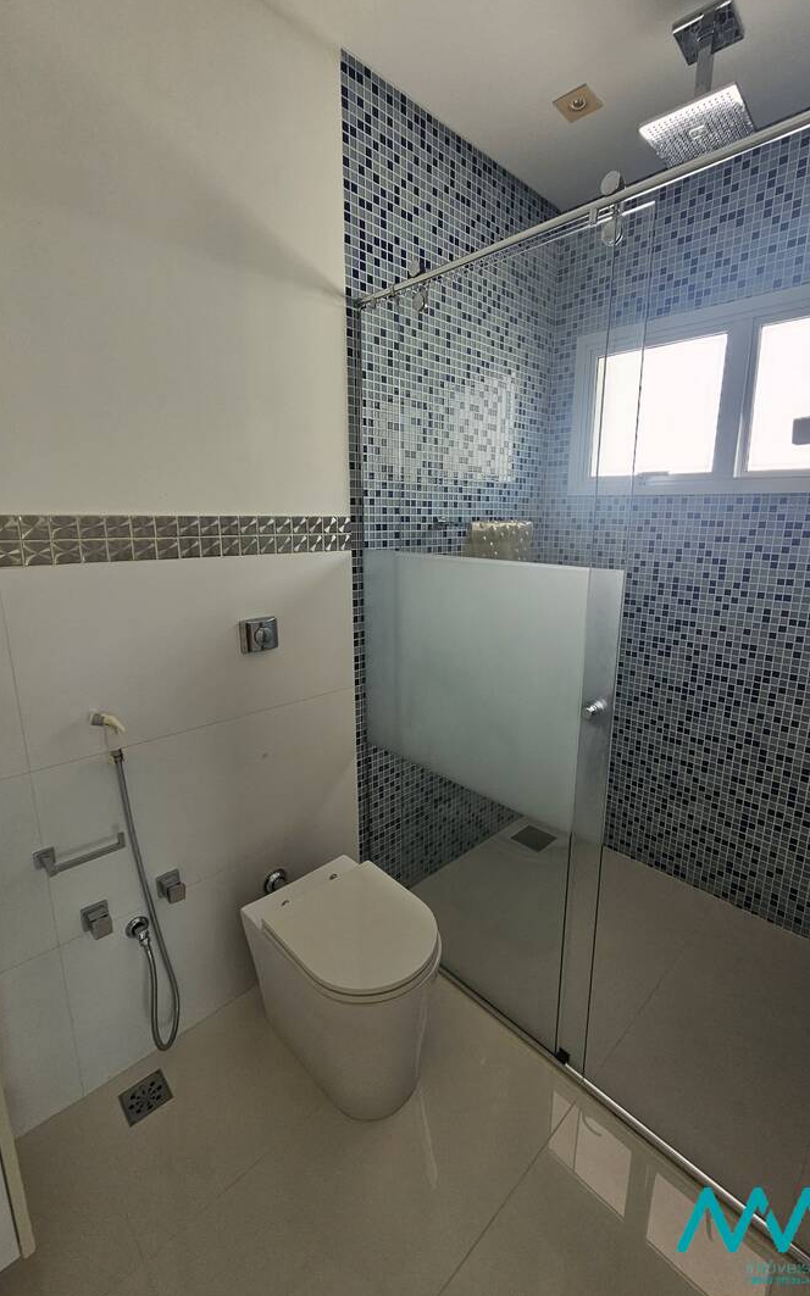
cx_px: 427
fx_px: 495
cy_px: 643
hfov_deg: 78.5
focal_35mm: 14
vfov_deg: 105.3
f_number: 2.2
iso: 125
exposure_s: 1/207
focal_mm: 2.2
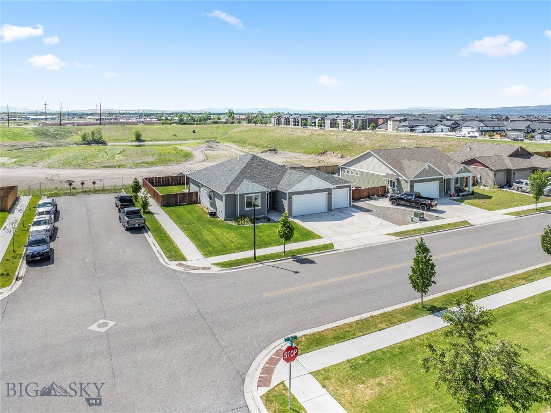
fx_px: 382
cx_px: 276
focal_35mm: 24
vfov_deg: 56.8
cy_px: 206
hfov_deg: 71.6
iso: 100
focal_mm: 12.29
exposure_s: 1/2500
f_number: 2.8
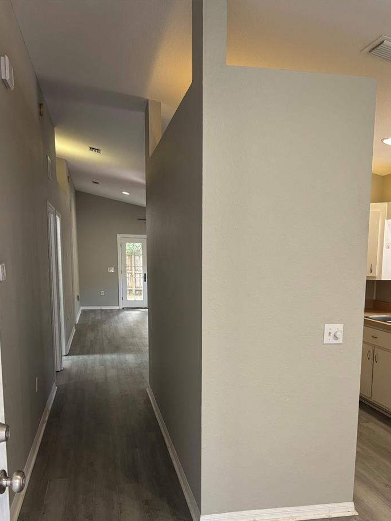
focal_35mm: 34
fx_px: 512
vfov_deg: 53.1
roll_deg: -0.8
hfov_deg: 41.7
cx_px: 213
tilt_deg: -9.9
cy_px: 338
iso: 125
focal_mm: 5.96
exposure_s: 1/60
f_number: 1.6
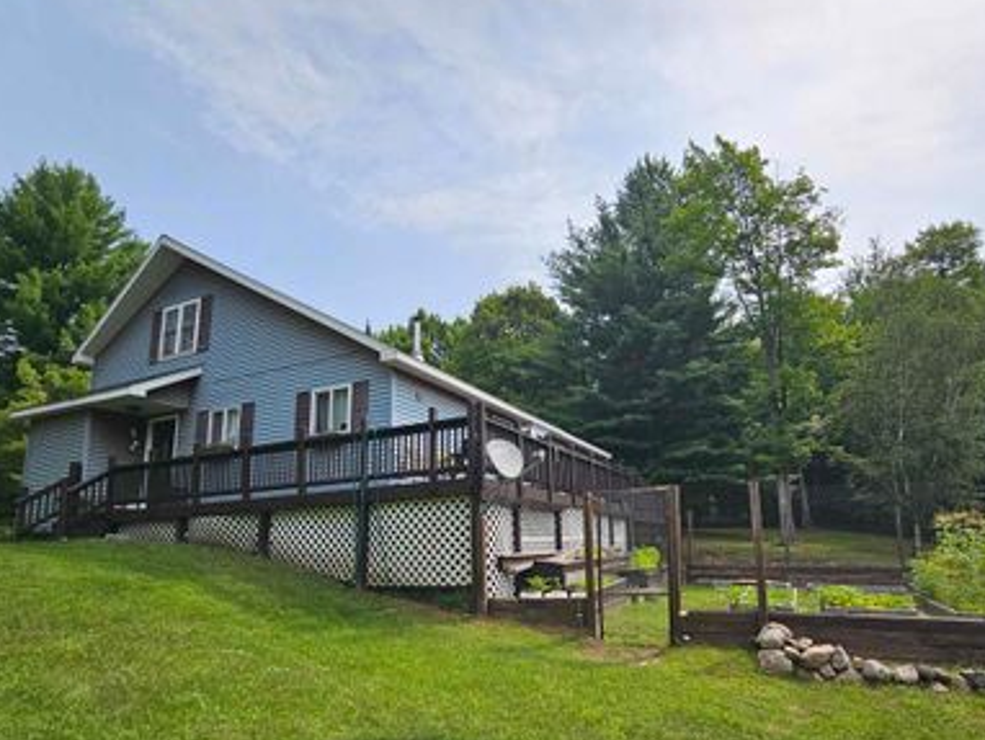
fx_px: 484
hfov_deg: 90.6
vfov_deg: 73.8
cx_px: 547
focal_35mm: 17
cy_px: 450
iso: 50
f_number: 2.2
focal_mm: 2.2
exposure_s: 1/2043
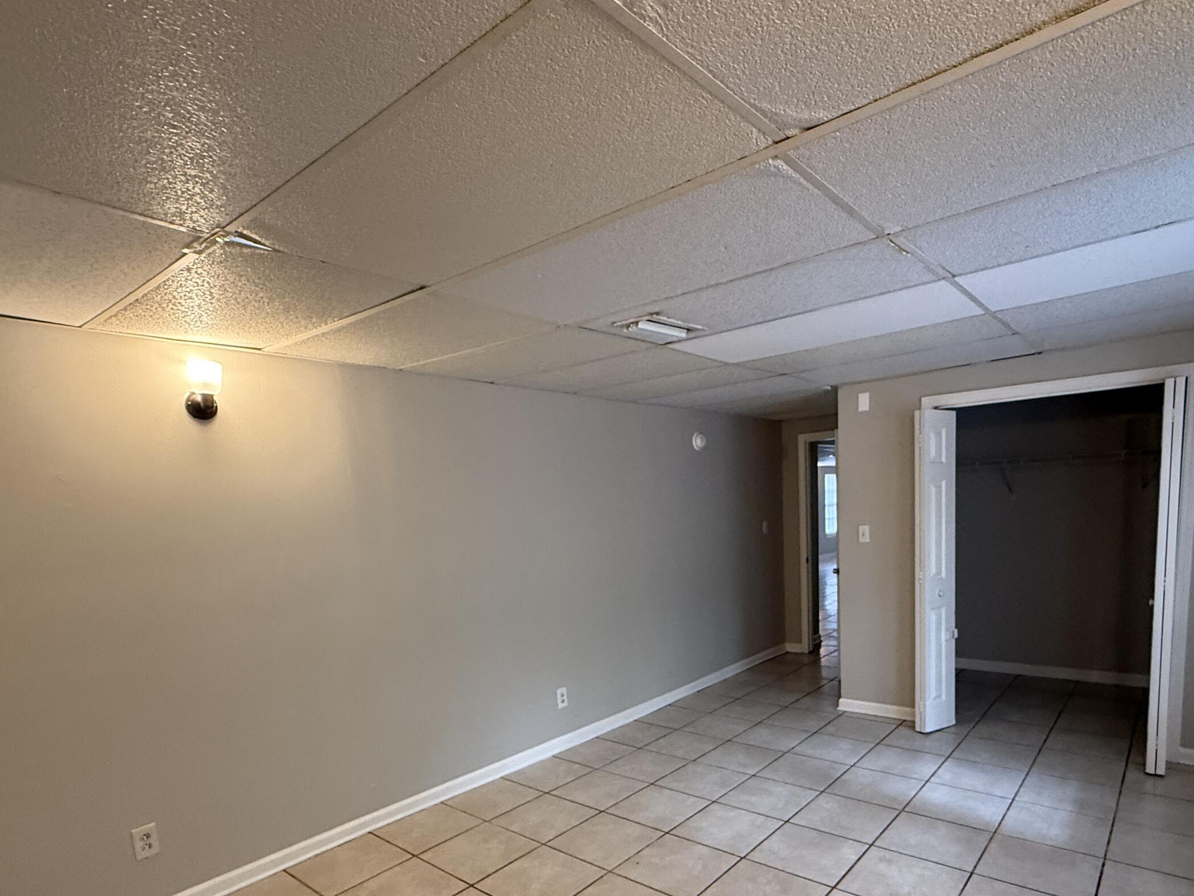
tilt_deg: -7.6
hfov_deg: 81.6
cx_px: 644
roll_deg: +2.9
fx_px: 690
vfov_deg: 64.2
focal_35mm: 20
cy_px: 602
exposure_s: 1/60
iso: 400
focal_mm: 2.22
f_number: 2.2
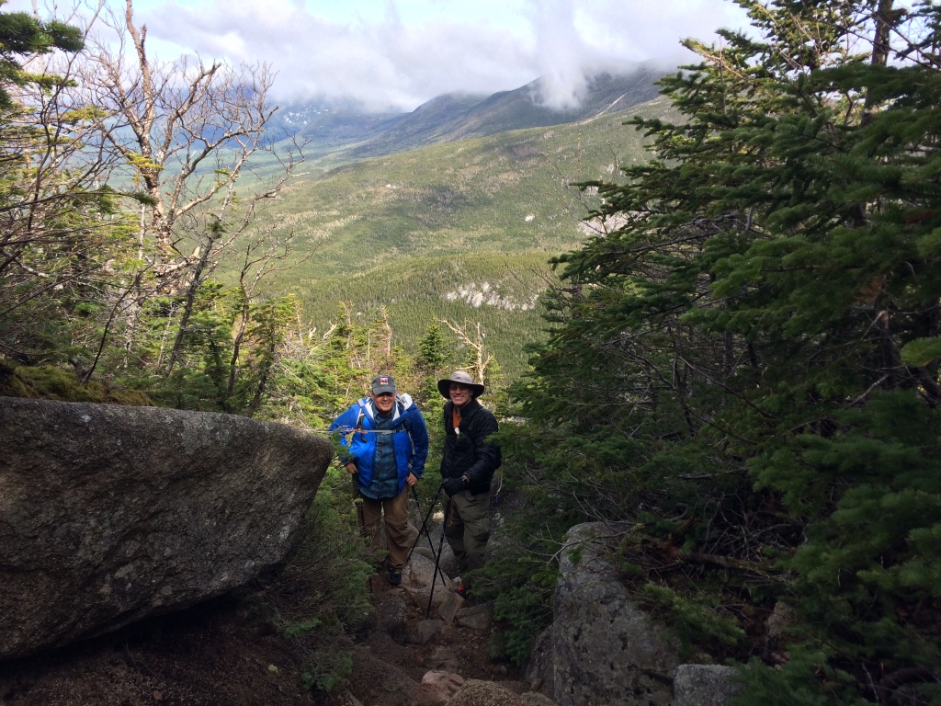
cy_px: 353
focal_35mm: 29
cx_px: 470
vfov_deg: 48.2
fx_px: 788
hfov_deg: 61.7
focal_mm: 4.15
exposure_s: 1/820
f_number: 2.2
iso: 32
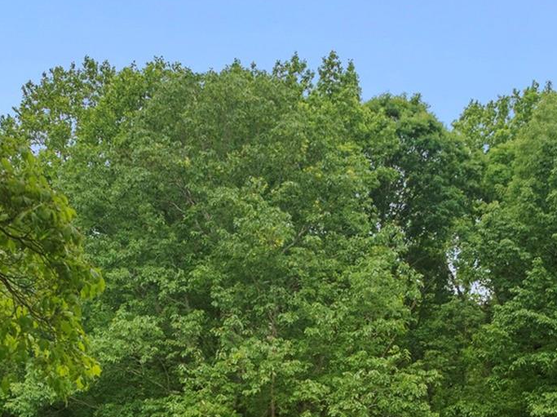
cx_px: 285
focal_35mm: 72
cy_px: 578
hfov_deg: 27.1
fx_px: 1158
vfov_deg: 18.6
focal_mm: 12.29
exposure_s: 1/1250
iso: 230
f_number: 2.8
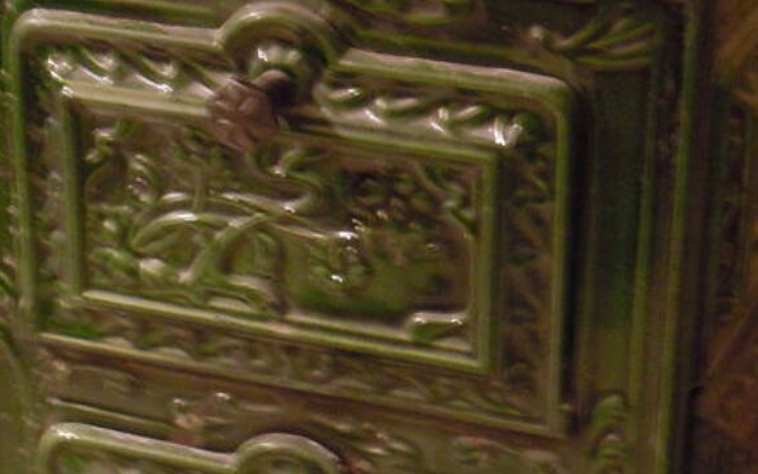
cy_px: 306
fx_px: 2624
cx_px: 336
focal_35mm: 127
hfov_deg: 16.4
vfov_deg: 10.3
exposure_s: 1
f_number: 3.9
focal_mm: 9.3
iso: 500
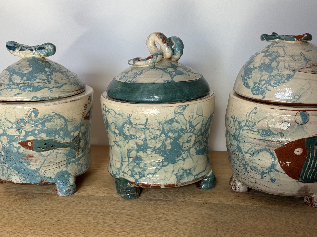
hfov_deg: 39.7
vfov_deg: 30.3
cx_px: 158
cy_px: 118
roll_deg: +1.4
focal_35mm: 48
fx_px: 440
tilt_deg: -13.8
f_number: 1.78
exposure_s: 1/488
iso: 64
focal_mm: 6.76
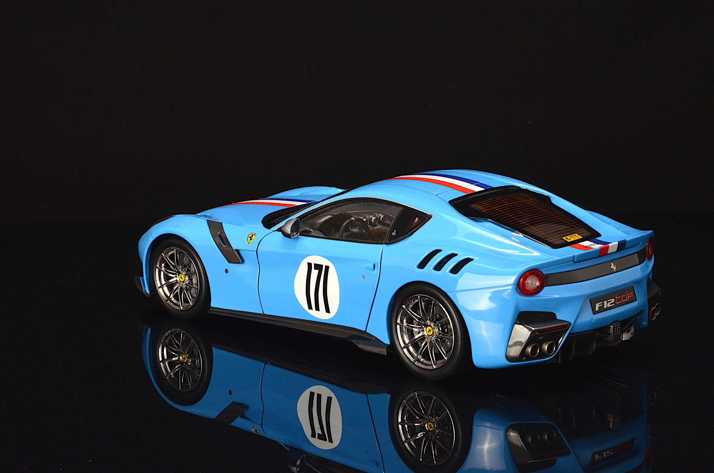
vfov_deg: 13.0
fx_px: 2078
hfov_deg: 19.5
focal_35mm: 105
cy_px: 236
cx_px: 357
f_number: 18
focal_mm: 70
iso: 1000
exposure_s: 1/25
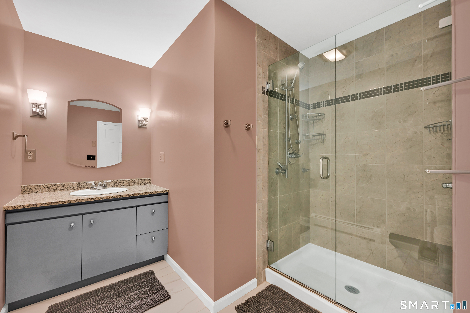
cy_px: 156
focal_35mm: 14
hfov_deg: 104.3
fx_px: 183
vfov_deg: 81.2
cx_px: 235
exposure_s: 1/160
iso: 250
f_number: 8
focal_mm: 14
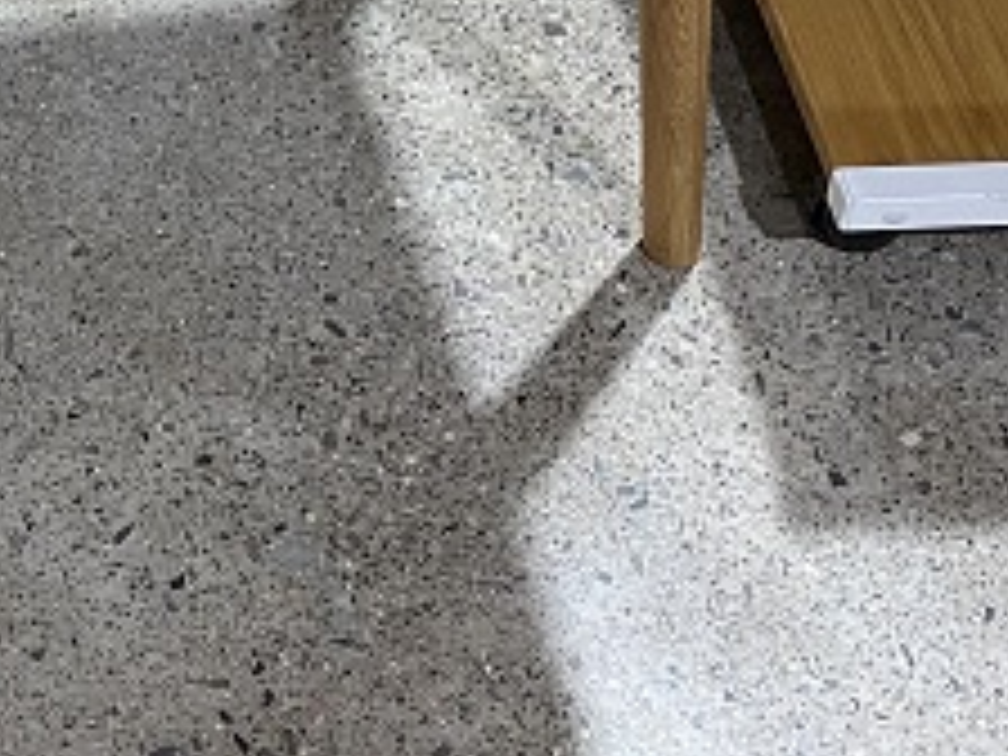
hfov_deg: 20.5
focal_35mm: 93
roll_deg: -0.9
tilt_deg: -34.2
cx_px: 18
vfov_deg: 14.3
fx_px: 2708
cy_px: -544
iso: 125
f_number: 1.8
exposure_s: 1/50
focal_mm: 4.25
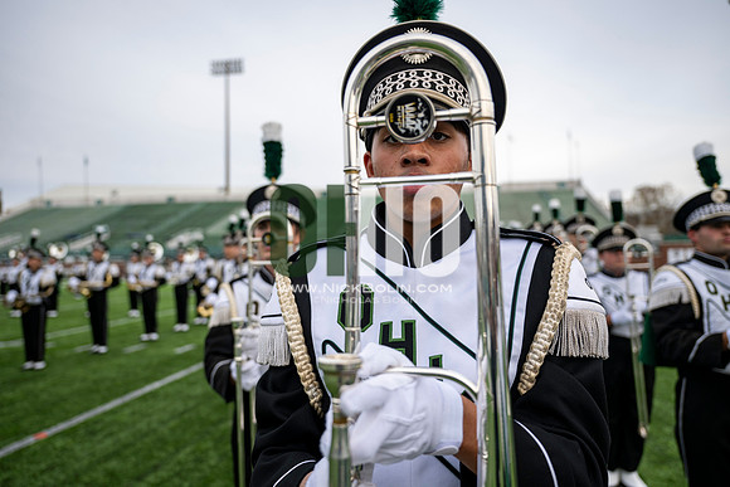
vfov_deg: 48.0
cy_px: 244
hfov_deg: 67.4
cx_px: 365
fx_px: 548
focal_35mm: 27
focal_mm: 27
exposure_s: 1/500
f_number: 2.8
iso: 125
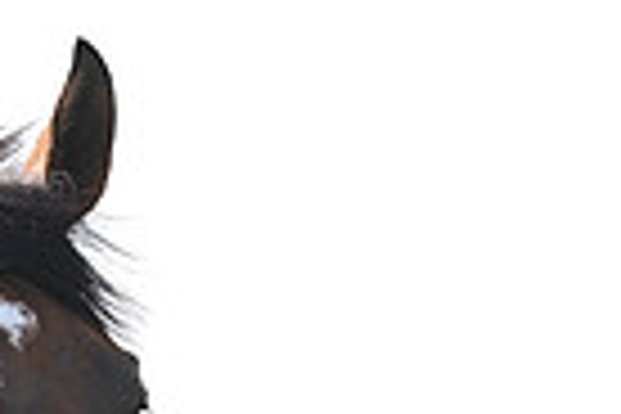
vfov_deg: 4.0
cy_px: 862
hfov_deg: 6.1
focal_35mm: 337
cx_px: 14
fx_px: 5813
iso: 500
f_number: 5.6
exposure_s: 1/800
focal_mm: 80
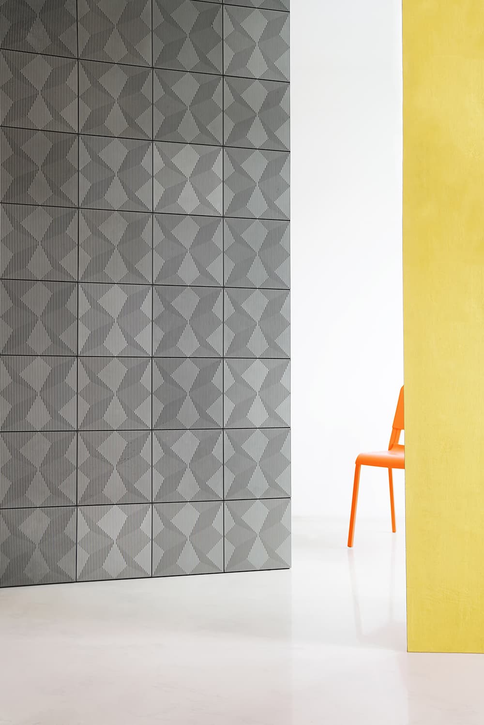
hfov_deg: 35.1
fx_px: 766
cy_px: 362
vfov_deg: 50.7
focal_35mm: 38
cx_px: 242
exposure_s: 1/4
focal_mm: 38
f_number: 2.8
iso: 100
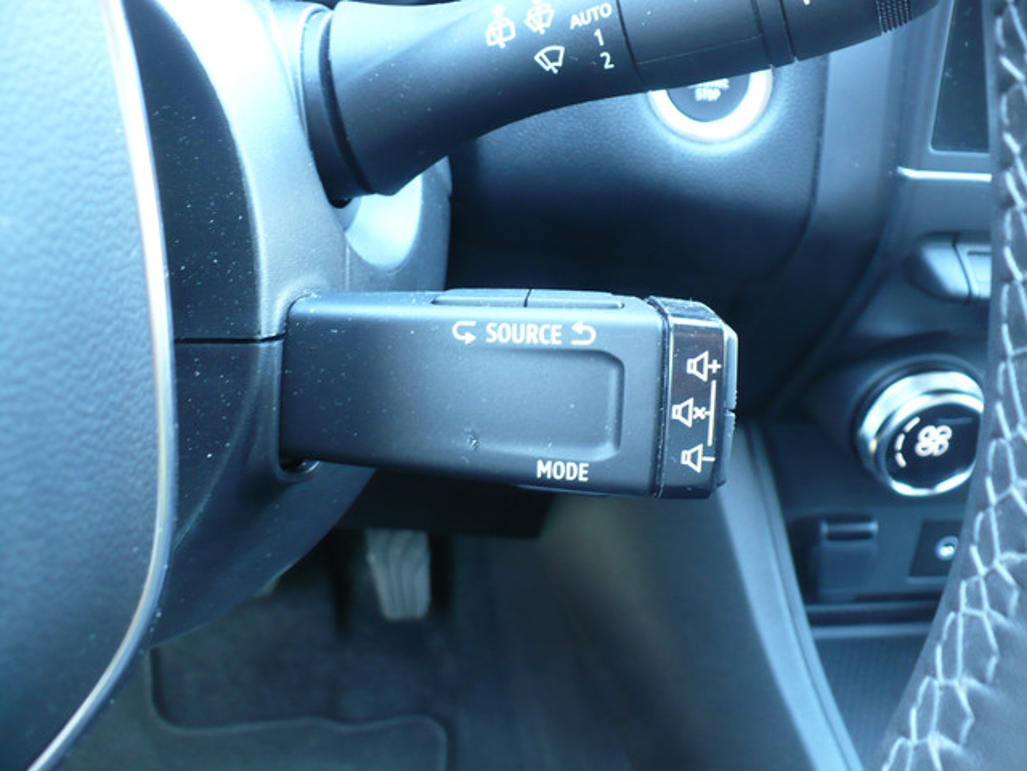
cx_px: 514
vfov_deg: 38.7
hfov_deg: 50.1
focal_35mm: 37
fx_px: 1098
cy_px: 386
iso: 200
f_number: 2.8
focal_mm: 6.1
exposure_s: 1/8
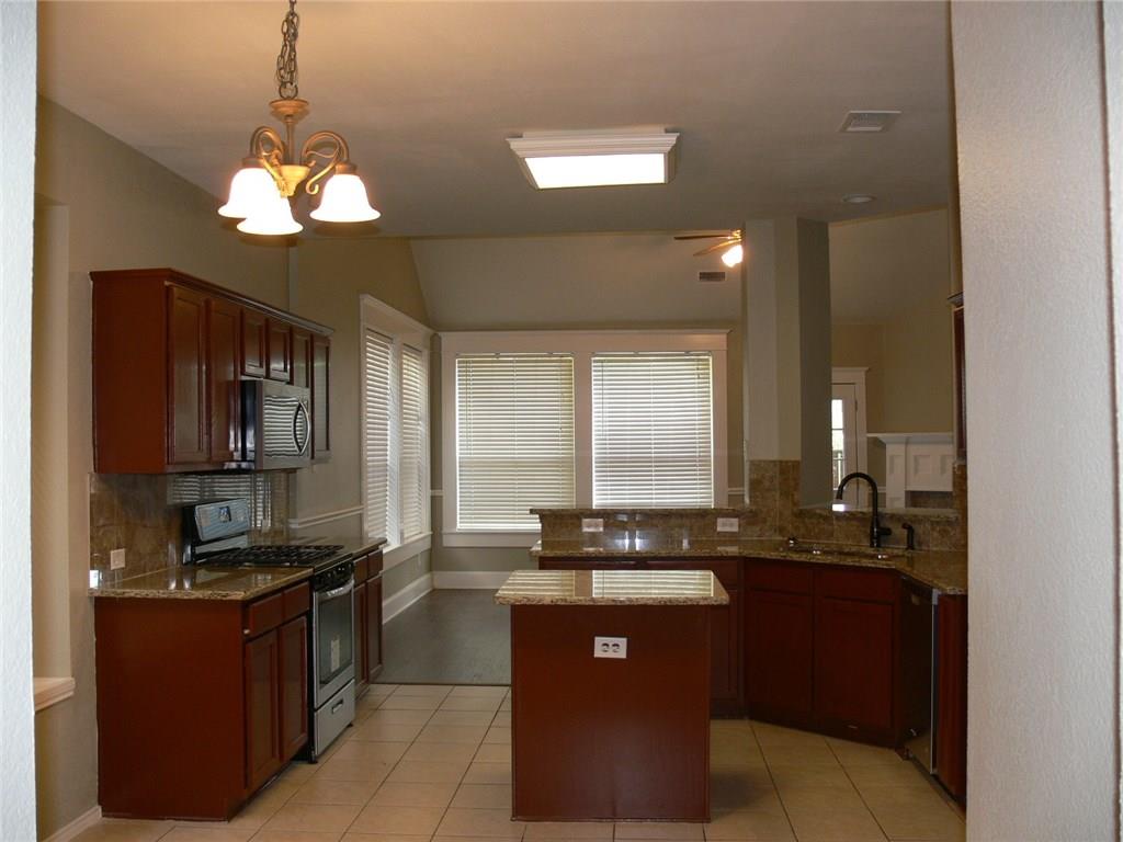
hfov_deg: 52.6
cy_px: 421
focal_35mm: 35
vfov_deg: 40.7
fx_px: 1135
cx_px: 562
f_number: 2.8
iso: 100
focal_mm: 7.4
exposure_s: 1/30
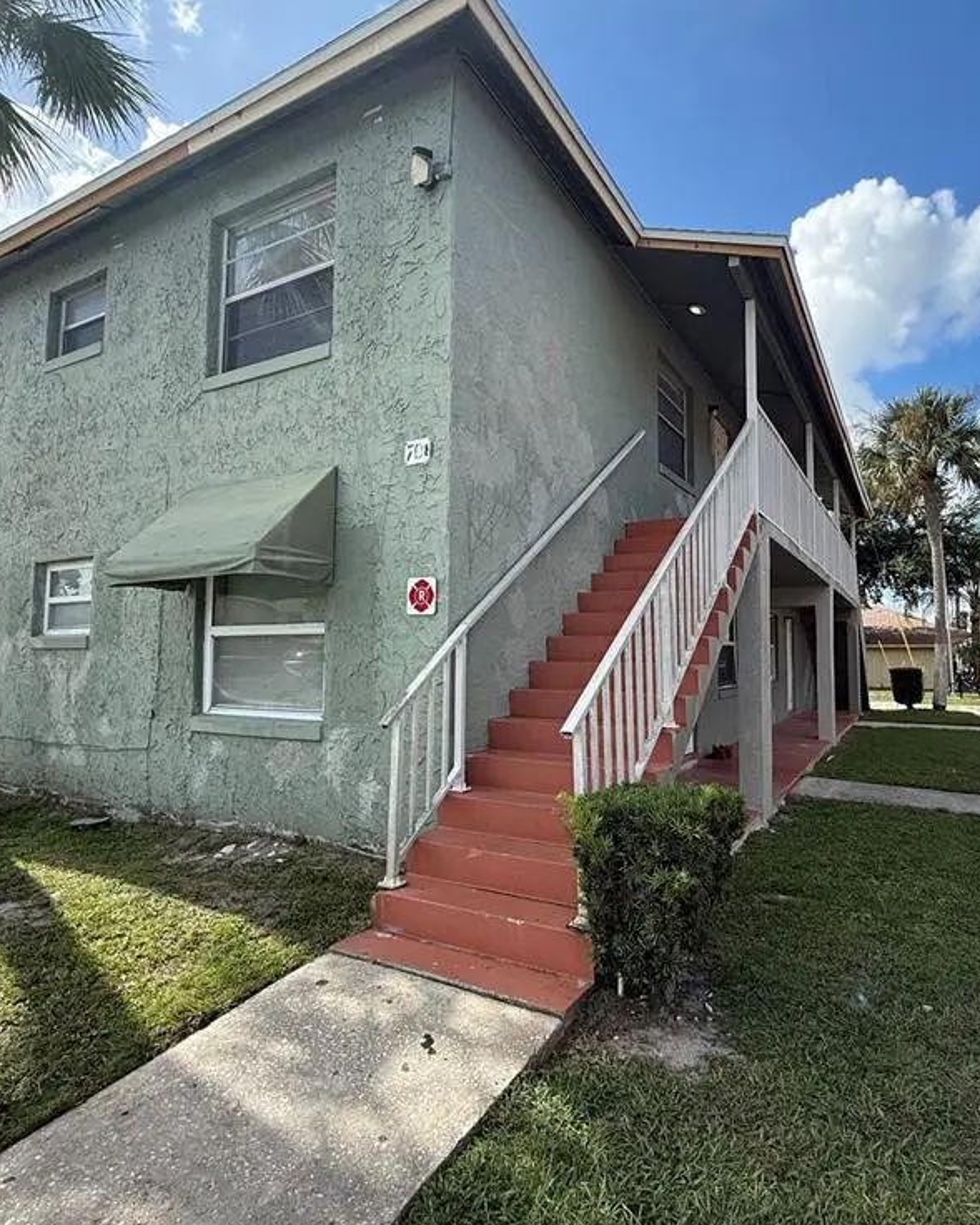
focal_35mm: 19
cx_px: 566
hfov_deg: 70.4
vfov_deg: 83.3
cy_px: 609
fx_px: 689
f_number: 2.2
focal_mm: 2.22
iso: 64
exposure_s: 1/1189
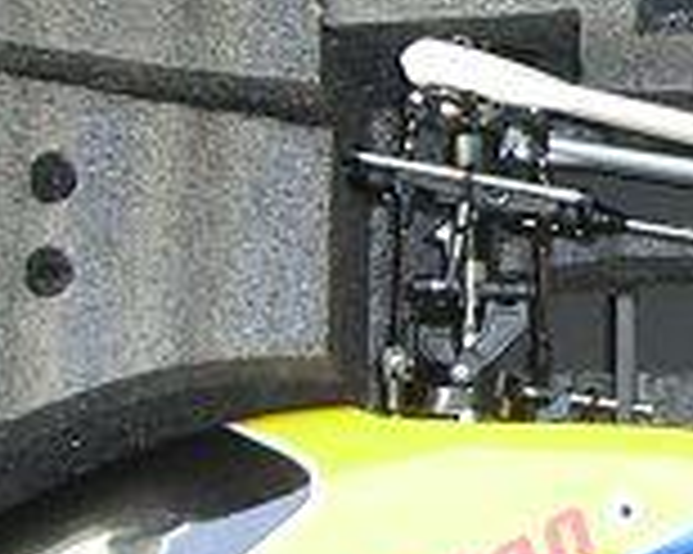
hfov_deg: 9.7
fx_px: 3956
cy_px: 162
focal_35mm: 193
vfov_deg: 8.0
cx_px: 1058
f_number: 2.7
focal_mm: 6.2
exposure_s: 1/60
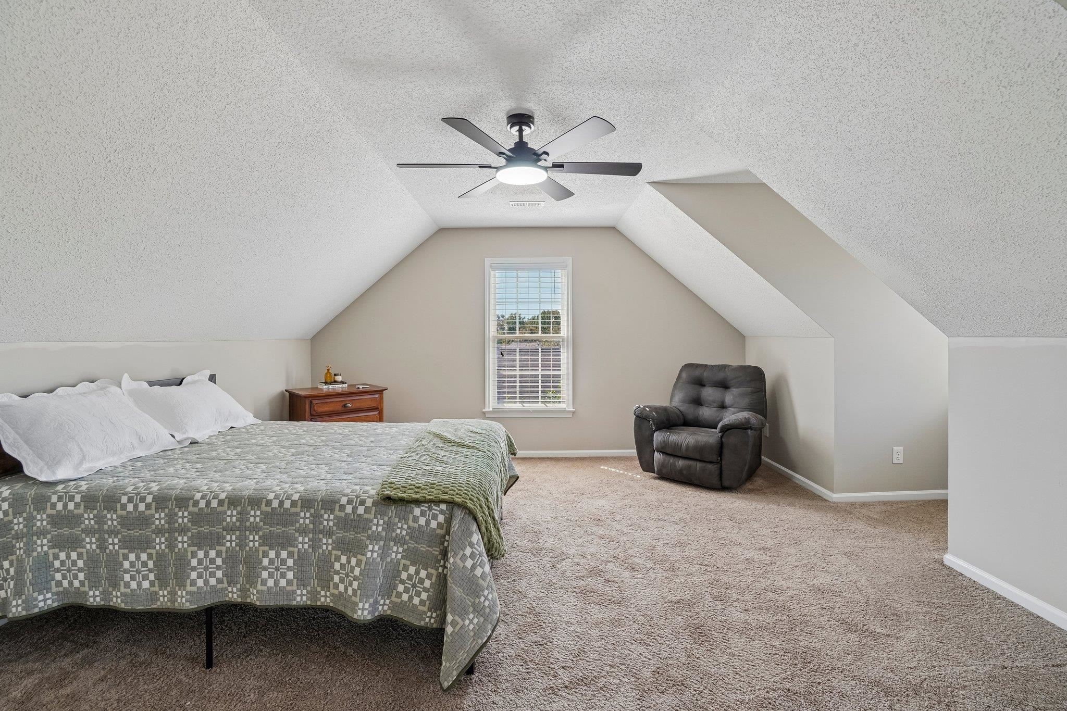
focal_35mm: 15
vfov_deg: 77.3
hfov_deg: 100.4
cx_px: 534
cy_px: 356
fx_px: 445
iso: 320
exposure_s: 1/30
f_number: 8
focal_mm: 10
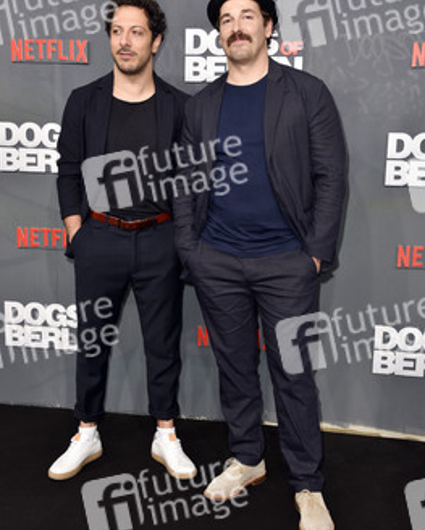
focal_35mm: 48
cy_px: 255
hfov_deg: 31.5
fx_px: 754
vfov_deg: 38.7
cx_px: 212
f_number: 5.6
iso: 250
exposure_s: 1/200
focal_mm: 42
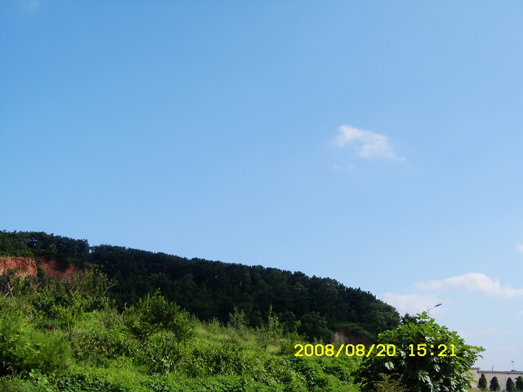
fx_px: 468
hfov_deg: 58.4
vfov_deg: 45.4
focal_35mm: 31
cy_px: 196
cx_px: 262
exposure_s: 1/323
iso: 50
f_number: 6.3
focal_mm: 6.3
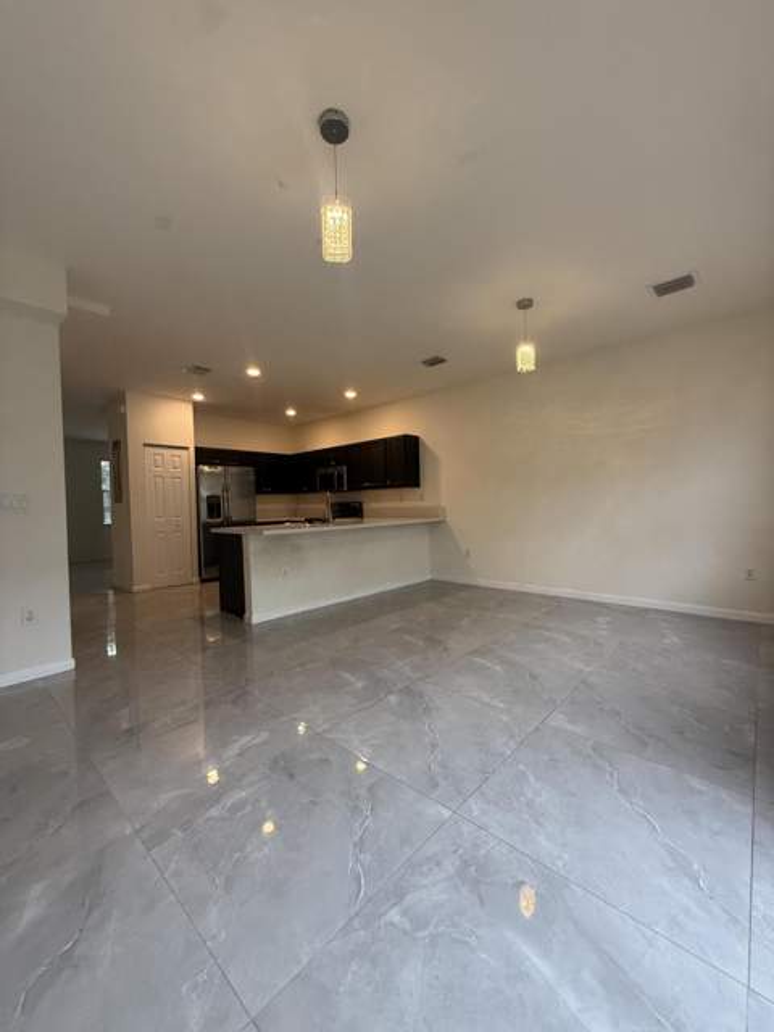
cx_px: 387
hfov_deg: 85.7
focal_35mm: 14
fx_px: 417
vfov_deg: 102.1
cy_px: 516
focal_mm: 2.22
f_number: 2.2
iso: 320
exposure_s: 1/120
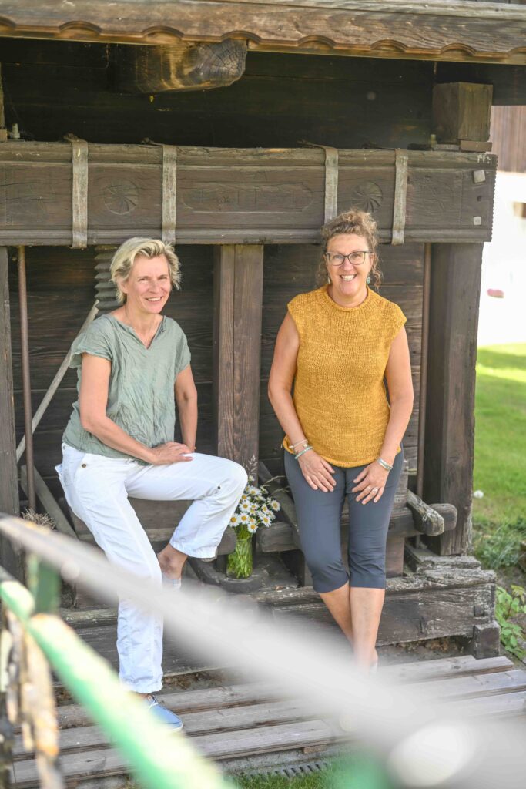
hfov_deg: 27.0
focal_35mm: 50
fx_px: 1095
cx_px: 263
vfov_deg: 39.6
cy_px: 394
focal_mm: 50
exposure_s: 1/250
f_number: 2.5
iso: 64
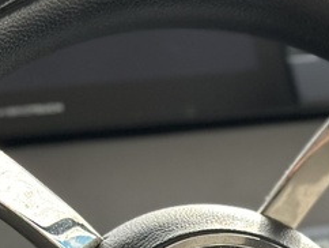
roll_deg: +0.6
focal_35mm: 238
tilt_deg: -15.3
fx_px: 2264
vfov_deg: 6.2
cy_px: 247
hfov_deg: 8.3
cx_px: 72
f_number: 1.78
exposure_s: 1/173
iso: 80
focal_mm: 6.86
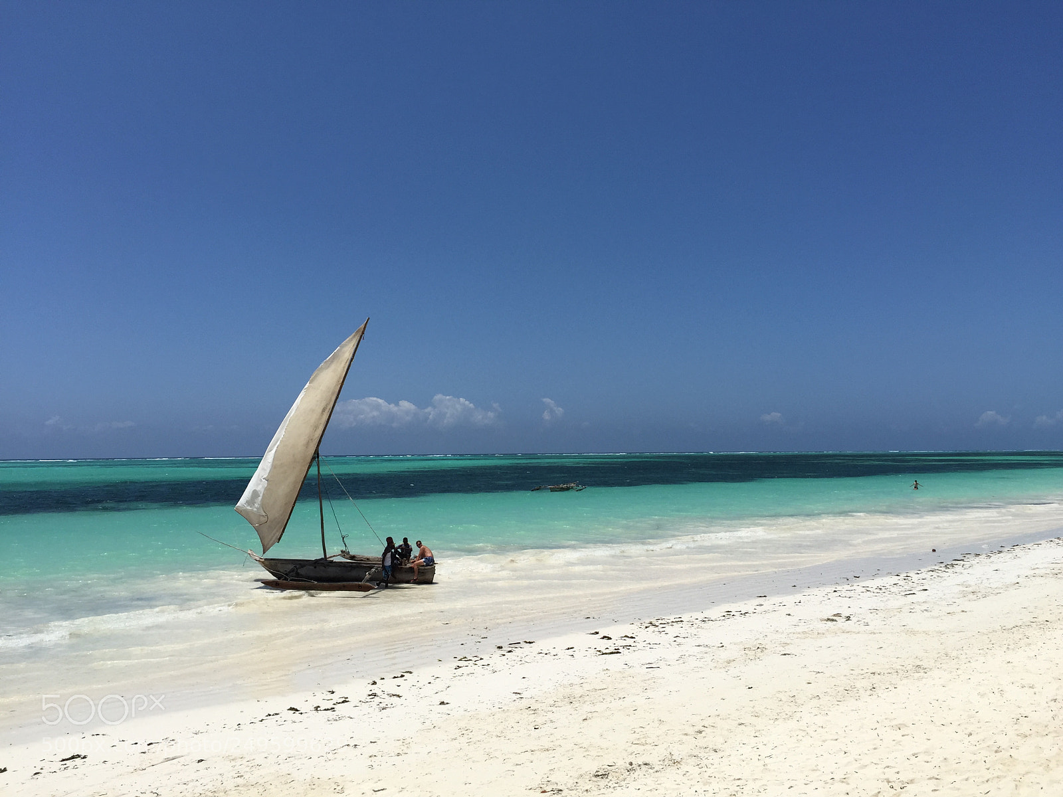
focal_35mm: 29
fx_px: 891
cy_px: 398
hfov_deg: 61.7
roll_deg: +0.8
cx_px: 532
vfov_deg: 48.2
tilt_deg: +5.4
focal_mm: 4.15
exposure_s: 1/3968
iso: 32
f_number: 2.2
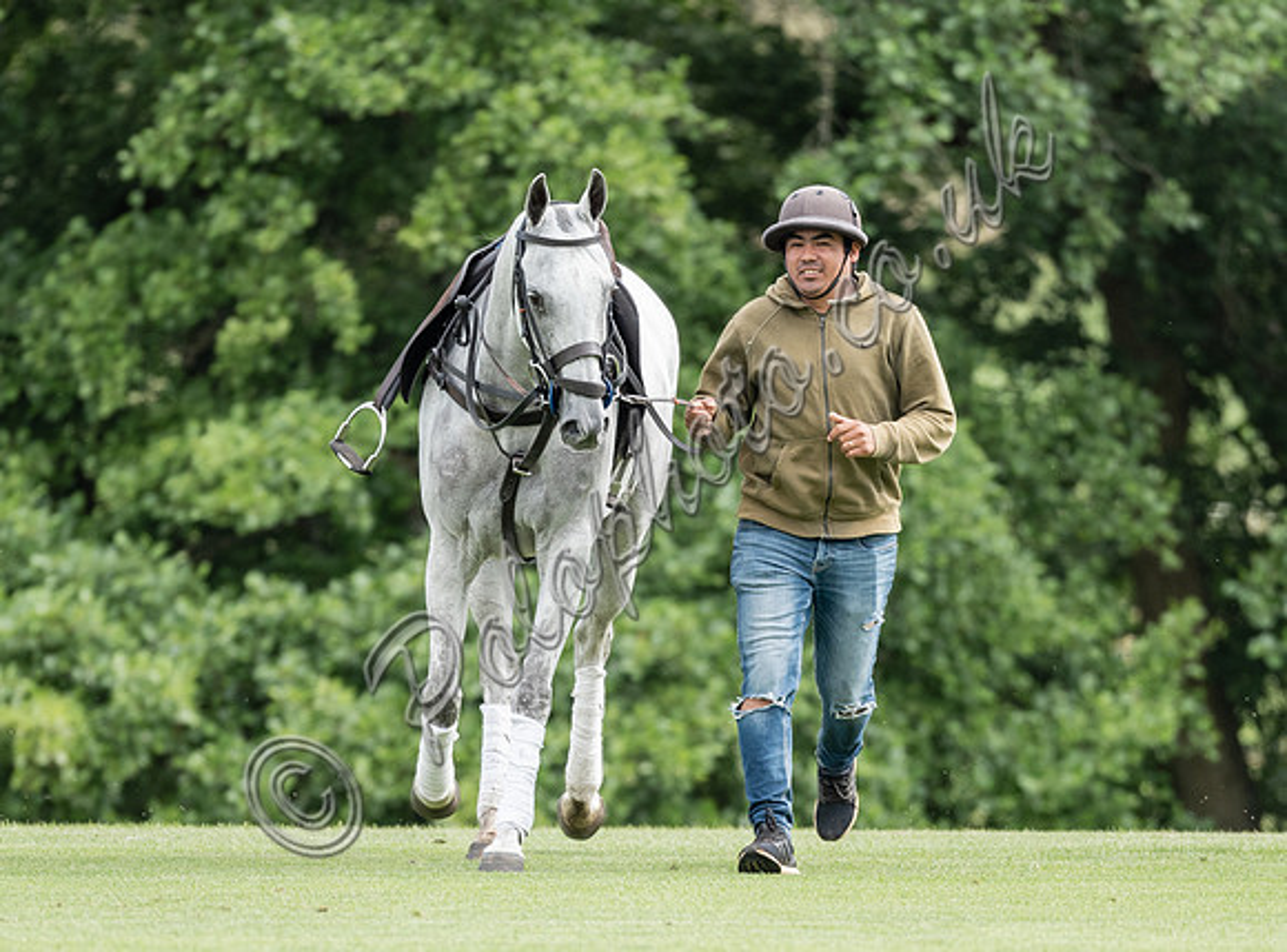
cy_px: 695
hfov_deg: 2.1
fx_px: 35033
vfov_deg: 1.6
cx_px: 535
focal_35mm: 947
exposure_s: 1/1000
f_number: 4
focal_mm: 500
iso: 400
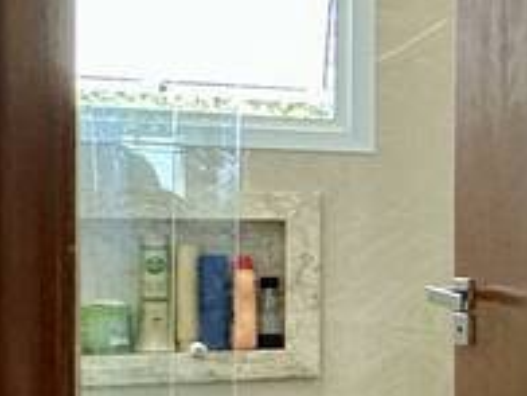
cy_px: 267
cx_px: 1414
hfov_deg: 12.5
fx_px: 1568
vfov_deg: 14.3
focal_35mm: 103
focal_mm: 2.22
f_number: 2.2
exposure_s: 1/120
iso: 160
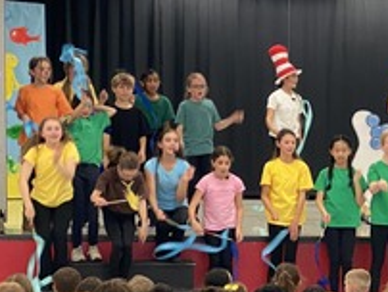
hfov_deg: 13.3
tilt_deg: -5.8
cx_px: 457
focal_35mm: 144
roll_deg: -0.9
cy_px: 277
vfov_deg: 10.3
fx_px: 1616
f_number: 2
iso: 160
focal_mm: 6
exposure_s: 1/60
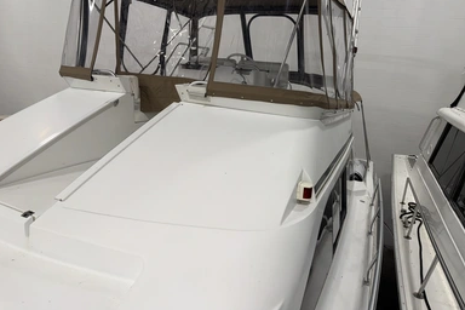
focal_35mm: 26
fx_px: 336
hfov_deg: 69.4
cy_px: 130
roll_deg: -3.6
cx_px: 236
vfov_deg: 49.3
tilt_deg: -11.6
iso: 50
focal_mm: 6.76
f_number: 1.78
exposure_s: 1/33
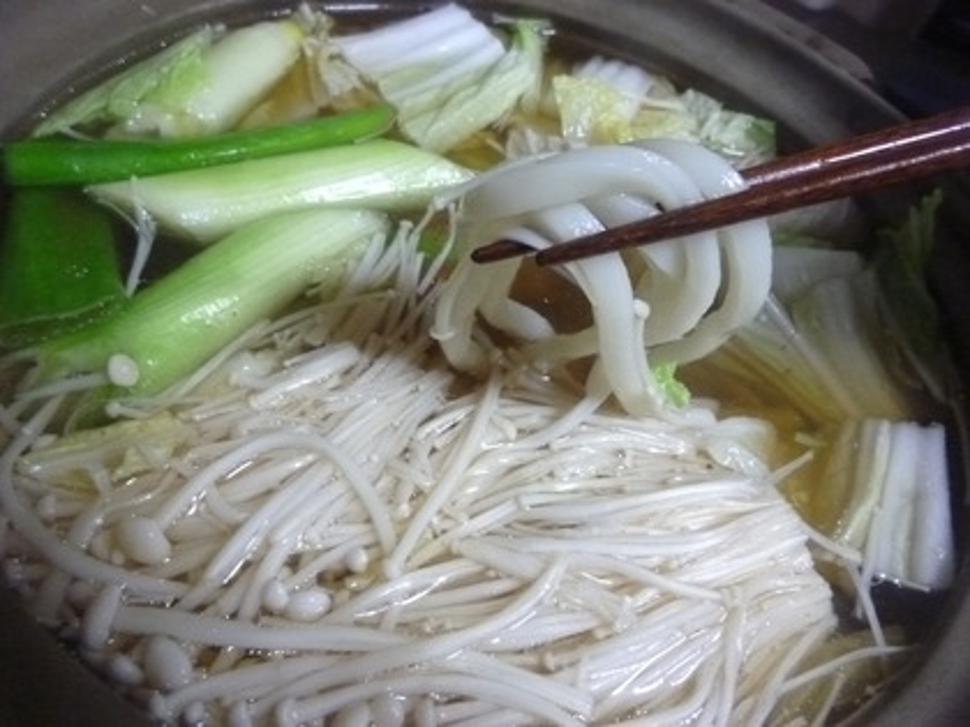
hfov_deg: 69.4
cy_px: 364
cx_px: 485
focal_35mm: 25
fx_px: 701
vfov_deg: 54.9
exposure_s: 1/50
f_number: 3.3
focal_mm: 4.5
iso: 800
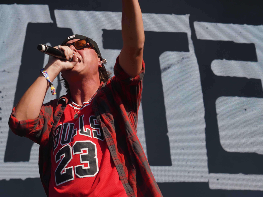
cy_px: 87
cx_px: 130
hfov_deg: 13.8
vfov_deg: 10.4
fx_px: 1086
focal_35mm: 143
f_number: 8
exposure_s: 1/400
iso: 100
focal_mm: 94
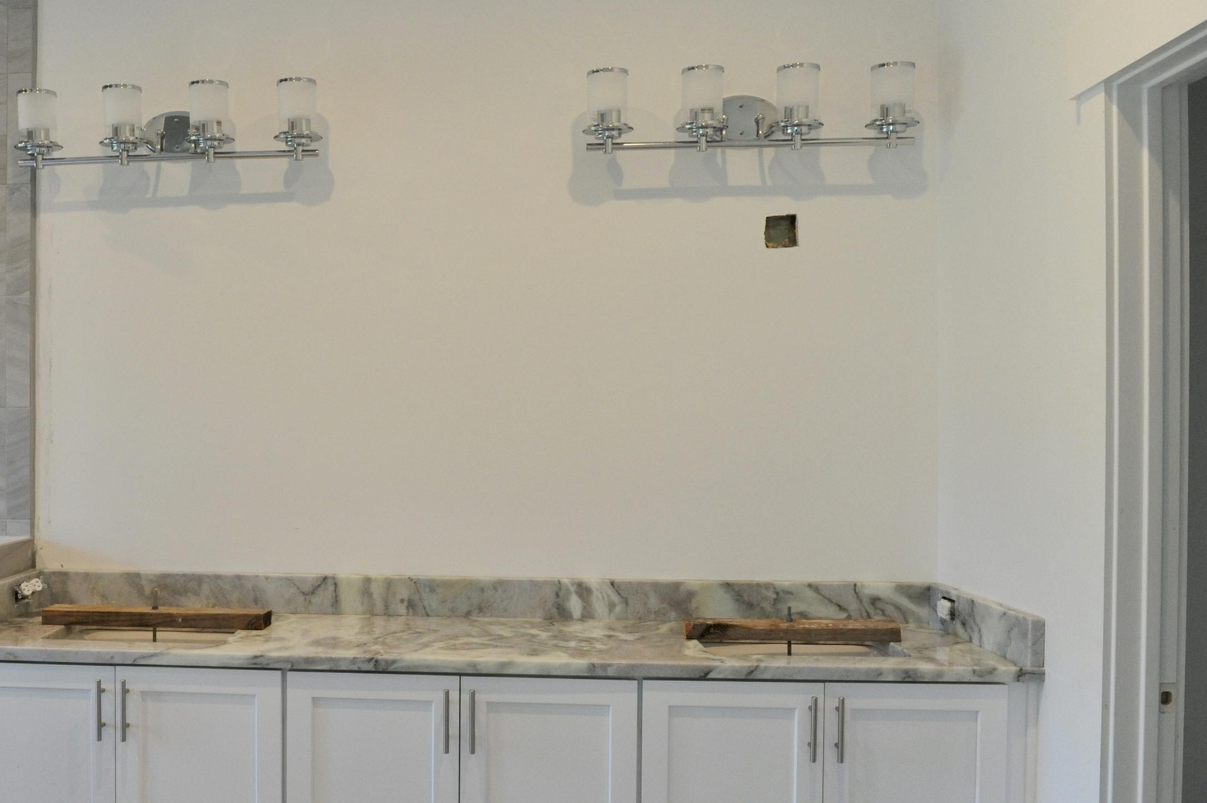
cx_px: 379
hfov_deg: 55.7
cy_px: 440
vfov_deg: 39.9
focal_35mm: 33
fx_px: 1106
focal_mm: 24
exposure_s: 1/160
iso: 2500
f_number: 6.3
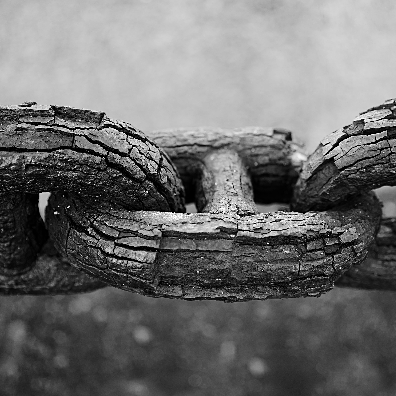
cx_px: 217
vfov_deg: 37.6
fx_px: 582
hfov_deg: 37.5
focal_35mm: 45
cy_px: 197
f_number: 2.8
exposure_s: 1/100
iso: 100
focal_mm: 35
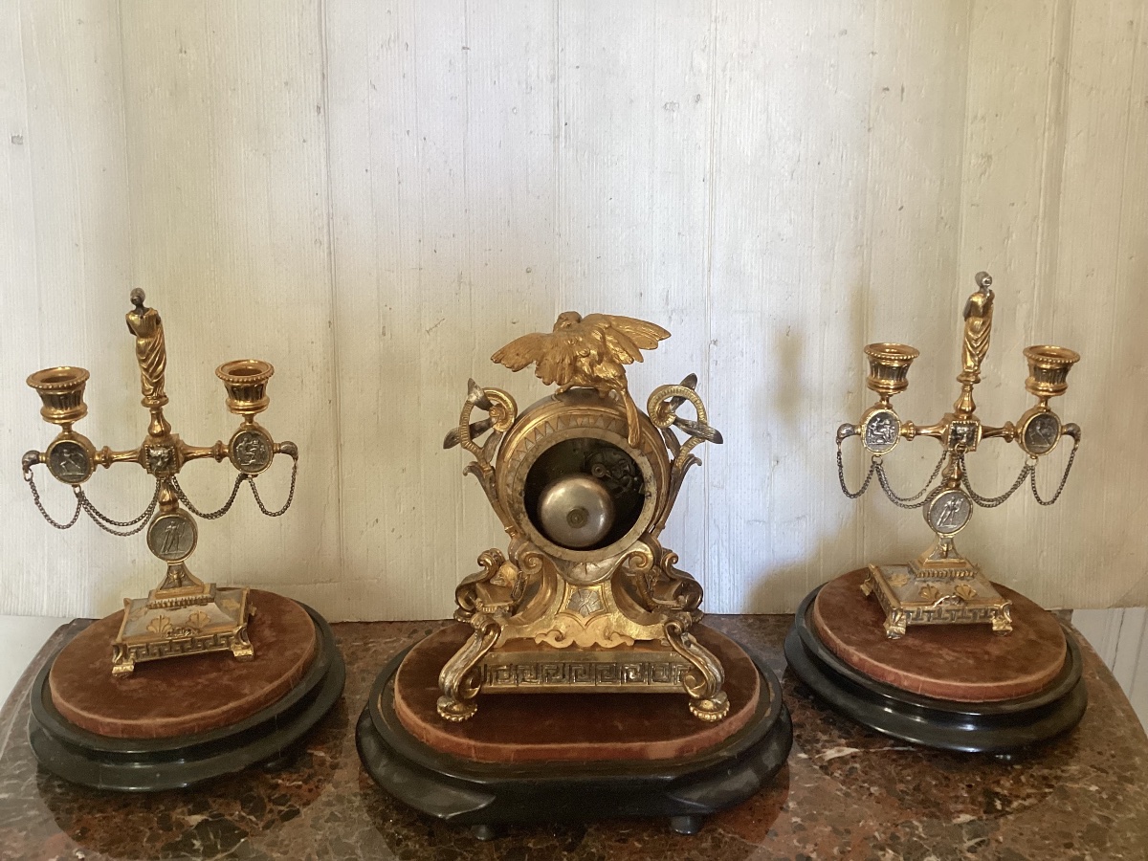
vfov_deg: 45.4
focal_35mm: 31
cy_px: 430
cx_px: 574
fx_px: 1028
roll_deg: -2.2
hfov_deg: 58.4
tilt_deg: -19.7
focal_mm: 3.3
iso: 160
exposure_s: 1/60
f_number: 2.4
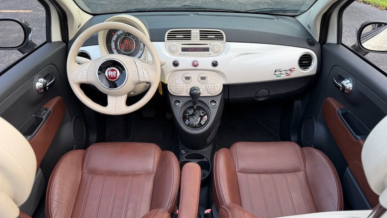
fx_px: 277
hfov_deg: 69.9
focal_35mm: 27
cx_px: 197
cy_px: 105
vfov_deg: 42.9
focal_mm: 6.76
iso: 64
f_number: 1.78
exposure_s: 1/189
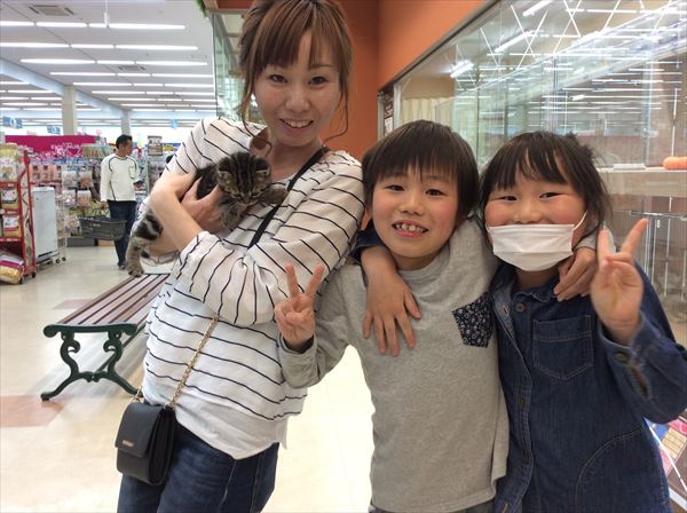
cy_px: 256
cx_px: 344
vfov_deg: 44.0
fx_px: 634
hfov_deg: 56.9
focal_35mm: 32
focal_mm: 3.3
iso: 40
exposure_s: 1/24
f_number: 2.4
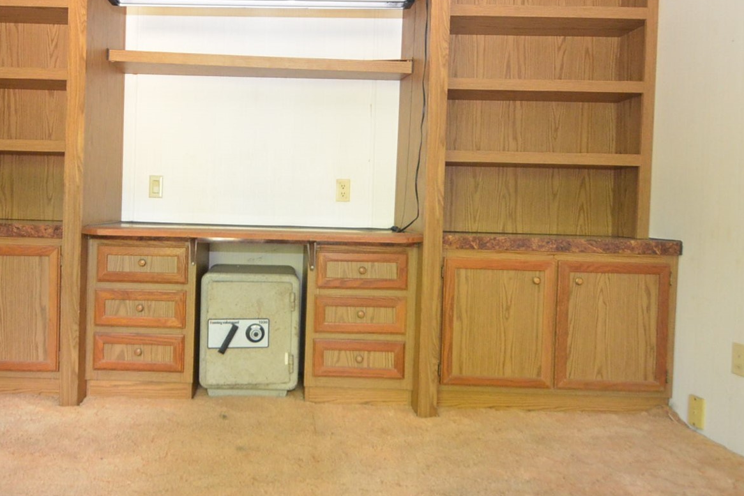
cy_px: 216
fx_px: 579
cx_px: 255
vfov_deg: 46.3
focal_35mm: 28
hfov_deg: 64.0
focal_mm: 10
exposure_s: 1/60
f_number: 4
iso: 2000
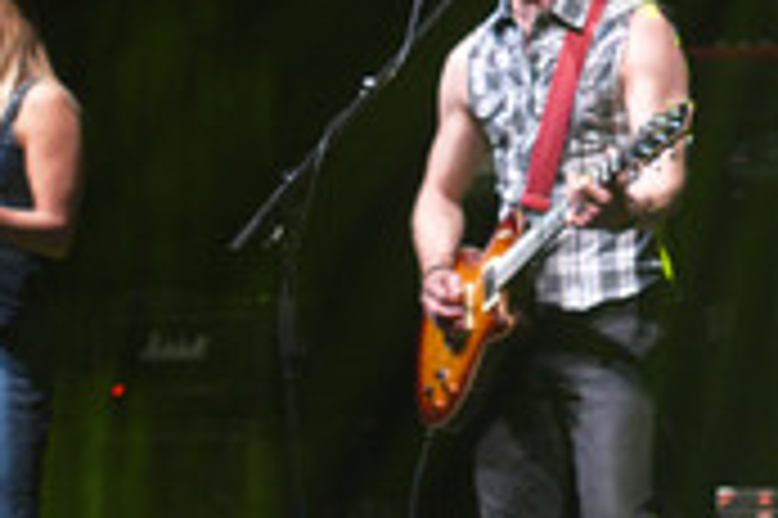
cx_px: 564
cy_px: 297
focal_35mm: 183
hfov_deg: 11.2
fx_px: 3951
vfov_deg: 7.5
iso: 3200
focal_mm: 70
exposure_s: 1/80
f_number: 2.8
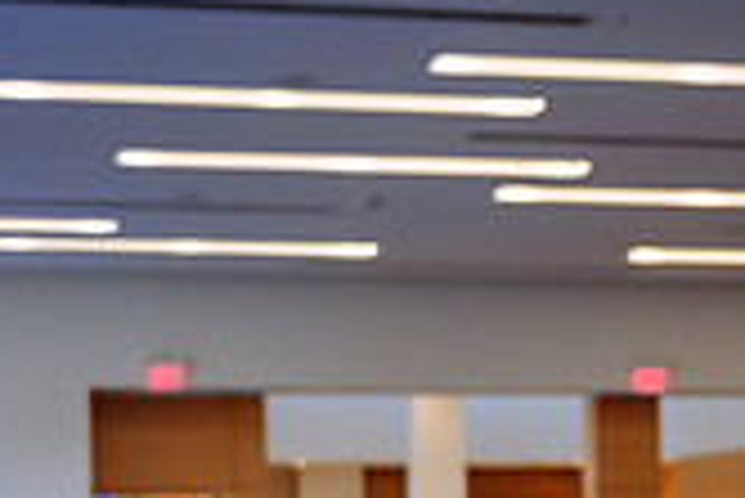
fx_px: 2734
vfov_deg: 10.1
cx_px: 631
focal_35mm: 132
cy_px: 728
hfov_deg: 15.4
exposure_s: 1/100
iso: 500
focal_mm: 36
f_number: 2.8
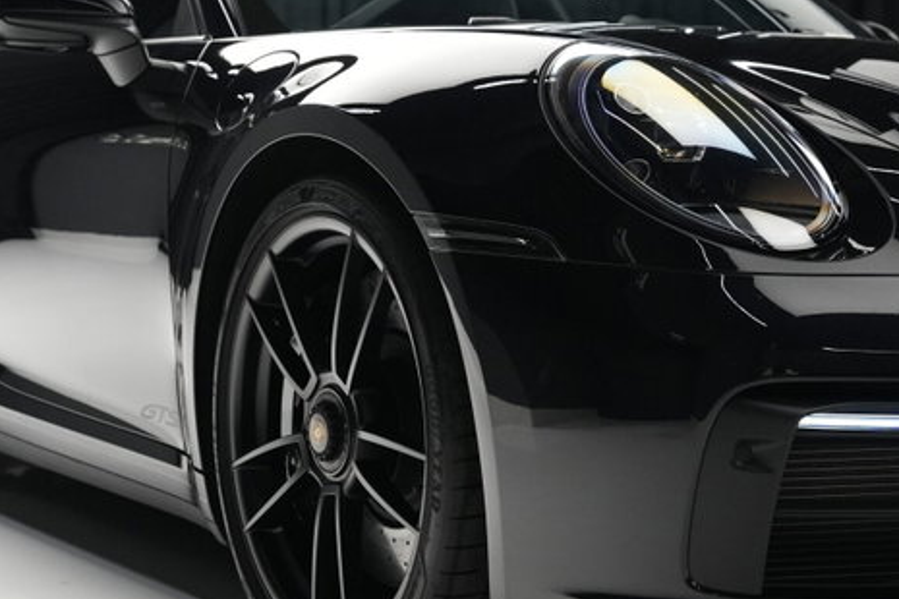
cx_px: 706
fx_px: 1923
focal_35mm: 77
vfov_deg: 17.7
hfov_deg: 25.9
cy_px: 252
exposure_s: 1/60
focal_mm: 35
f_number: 4
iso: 3200
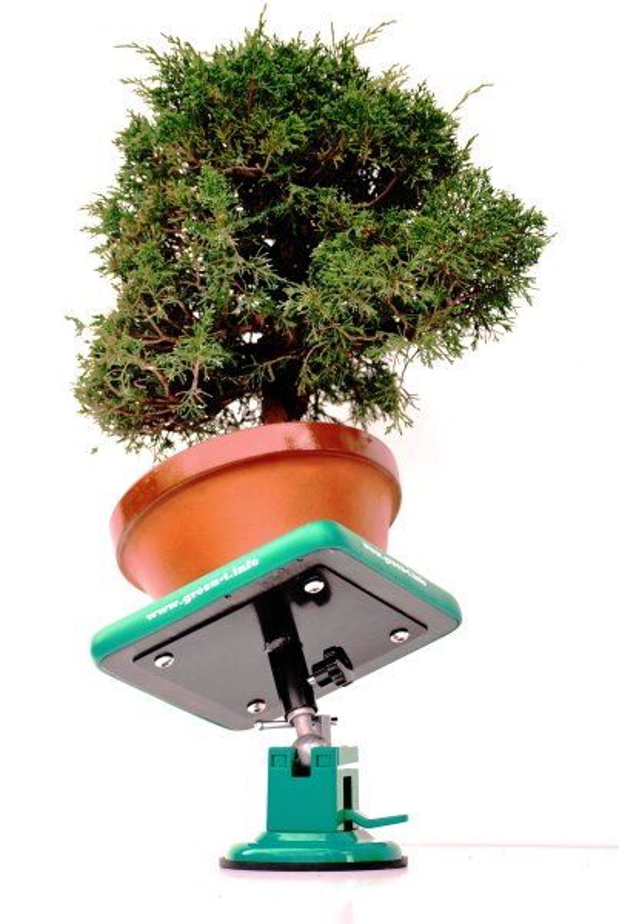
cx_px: 310
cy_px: 462
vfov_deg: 13.7
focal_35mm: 150
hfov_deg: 9.2
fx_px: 3855
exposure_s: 1/80
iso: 400
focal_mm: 100
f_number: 4.5
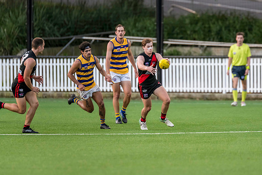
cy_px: 76
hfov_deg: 3.8
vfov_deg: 2.6
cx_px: 165
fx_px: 3916
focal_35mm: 538
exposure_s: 1/1250
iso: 3200
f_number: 4
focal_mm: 420
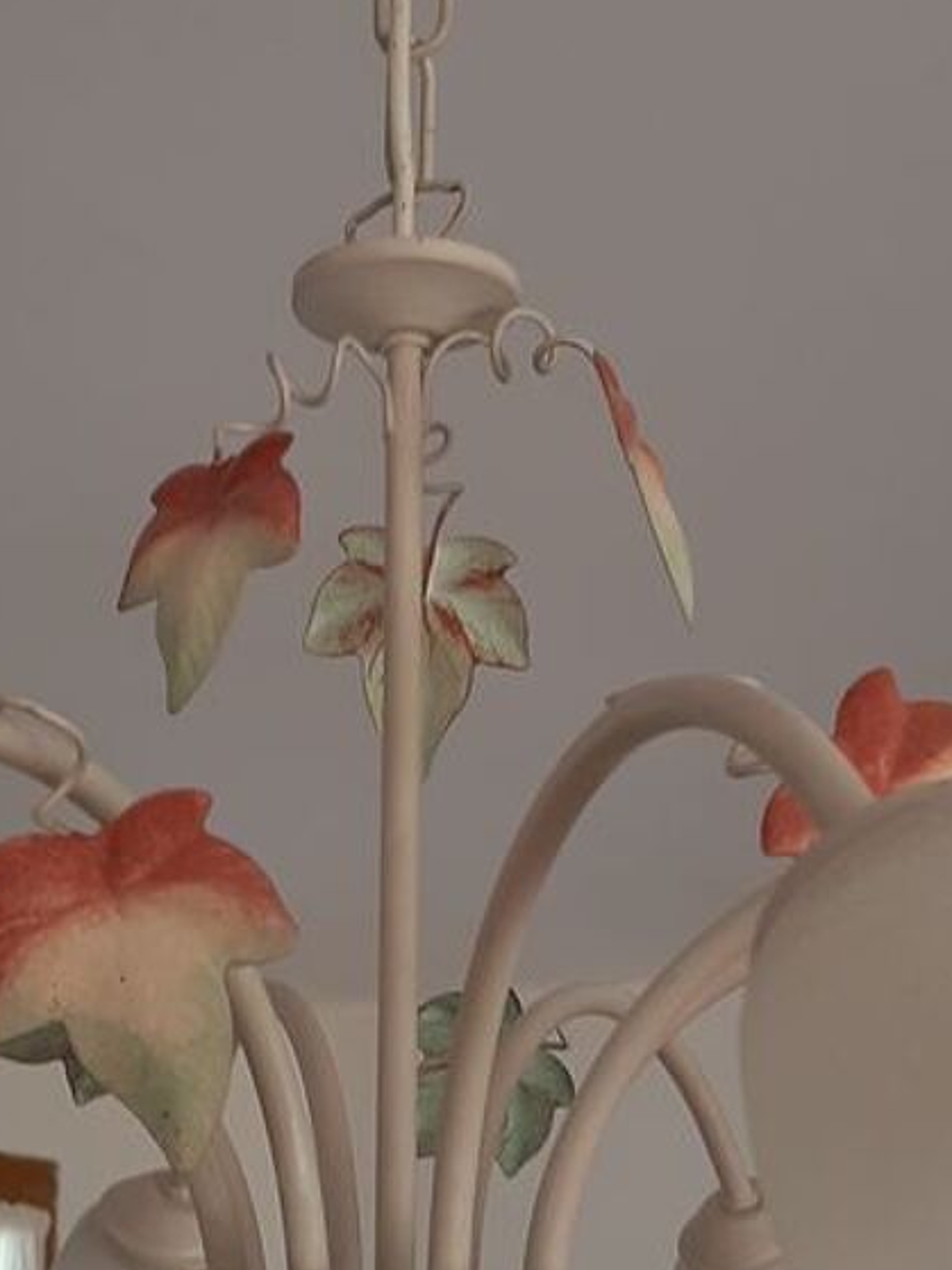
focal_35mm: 62
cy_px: 917
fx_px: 2274
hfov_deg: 23.5
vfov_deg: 30.8
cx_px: 311
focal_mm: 3.93
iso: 40
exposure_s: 1/50
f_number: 1.7
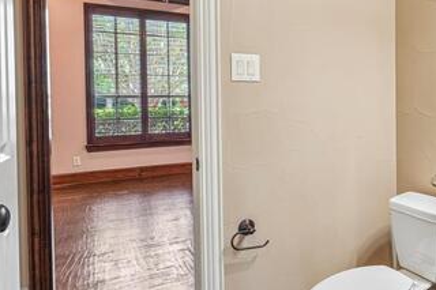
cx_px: 398
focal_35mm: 32
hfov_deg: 51.4
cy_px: 103
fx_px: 387
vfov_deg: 40.7
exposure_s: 1/4
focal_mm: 16
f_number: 8
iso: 400
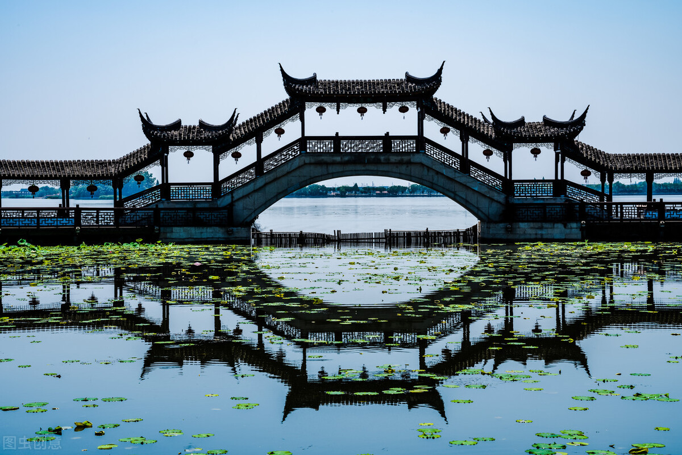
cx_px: 341
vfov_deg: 16.1
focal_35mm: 85
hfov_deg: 23.9
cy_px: 228
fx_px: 1611
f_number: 16
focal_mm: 85
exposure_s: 1/40
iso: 64
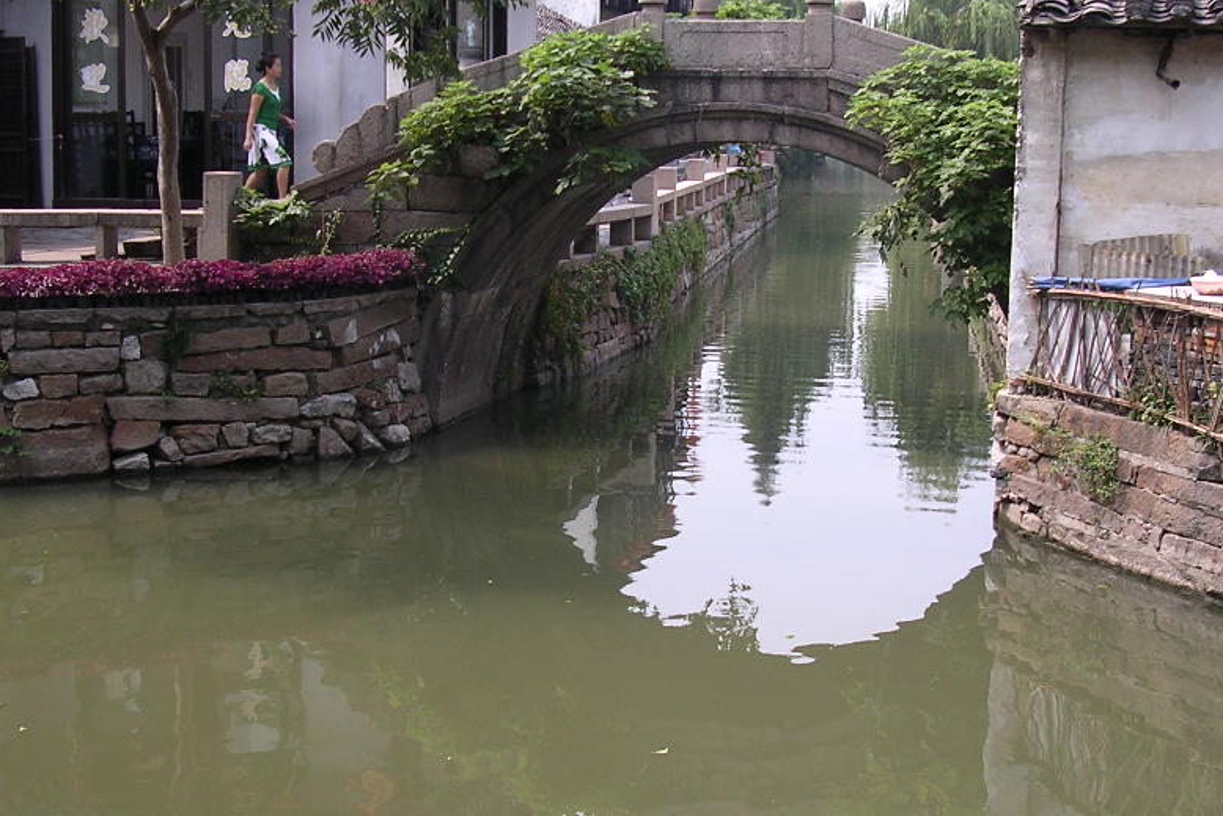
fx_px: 1767
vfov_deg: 26.0
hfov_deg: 38.2
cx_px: 600
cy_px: 376
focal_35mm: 52
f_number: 2.8
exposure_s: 1/417
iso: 100
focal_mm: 5.8
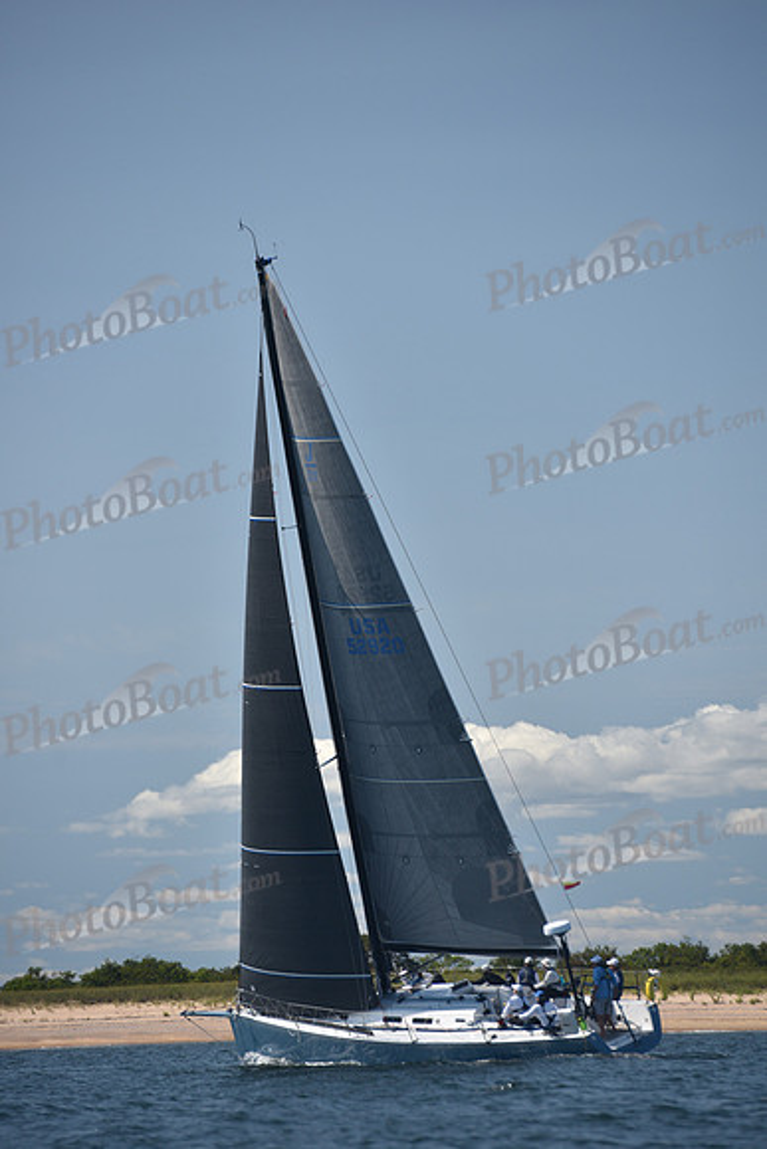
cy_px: 574
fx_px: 6387
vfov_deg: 10.3
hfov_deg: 6.9
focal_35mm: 200
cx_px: 384
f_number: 4.5
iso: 250
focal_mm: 200
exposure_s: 1/1250
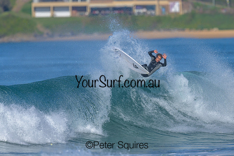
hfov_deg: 2.1
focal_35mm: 965
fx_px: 6273
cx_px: 93
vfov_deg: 1.4
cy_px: 68
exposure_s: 1/2000
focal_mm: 800
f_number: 6.3
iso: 220
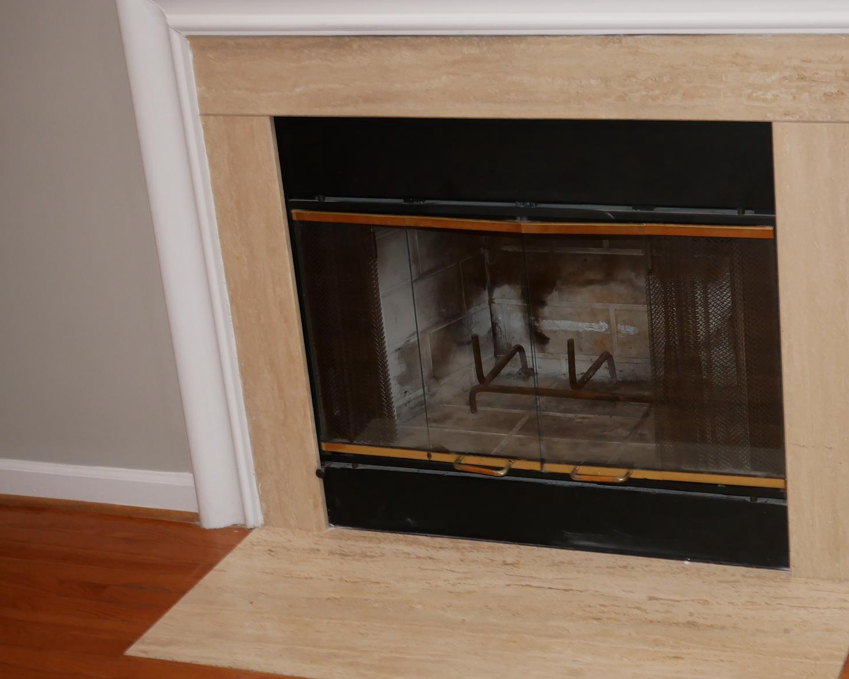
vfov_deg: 22.5
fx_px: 1709
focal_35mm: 68
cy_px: 329
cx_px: 580
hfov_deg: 27.7
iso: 800
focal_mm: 25
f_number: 4.5
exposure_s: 1/60
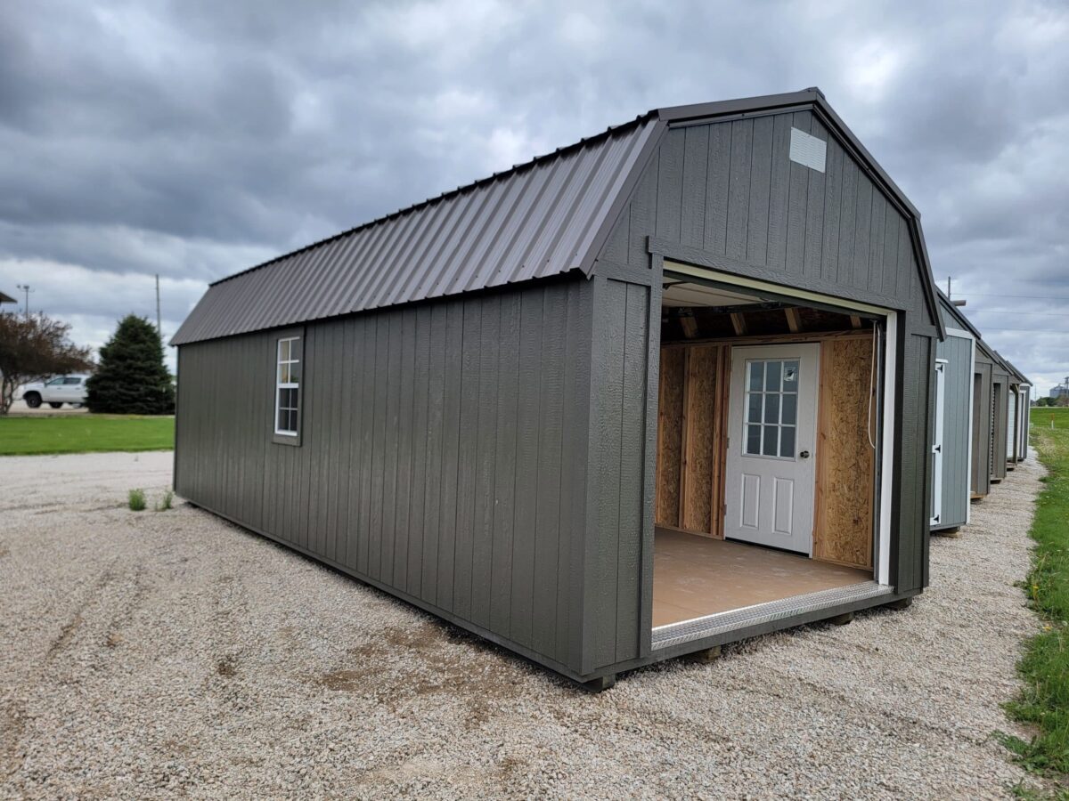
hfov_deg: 71.6
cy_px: 400
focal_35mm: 24
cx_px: 534
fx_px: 741
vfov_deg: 56.8
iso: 16
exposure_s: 1/601
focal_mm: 6.7
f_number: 1.8
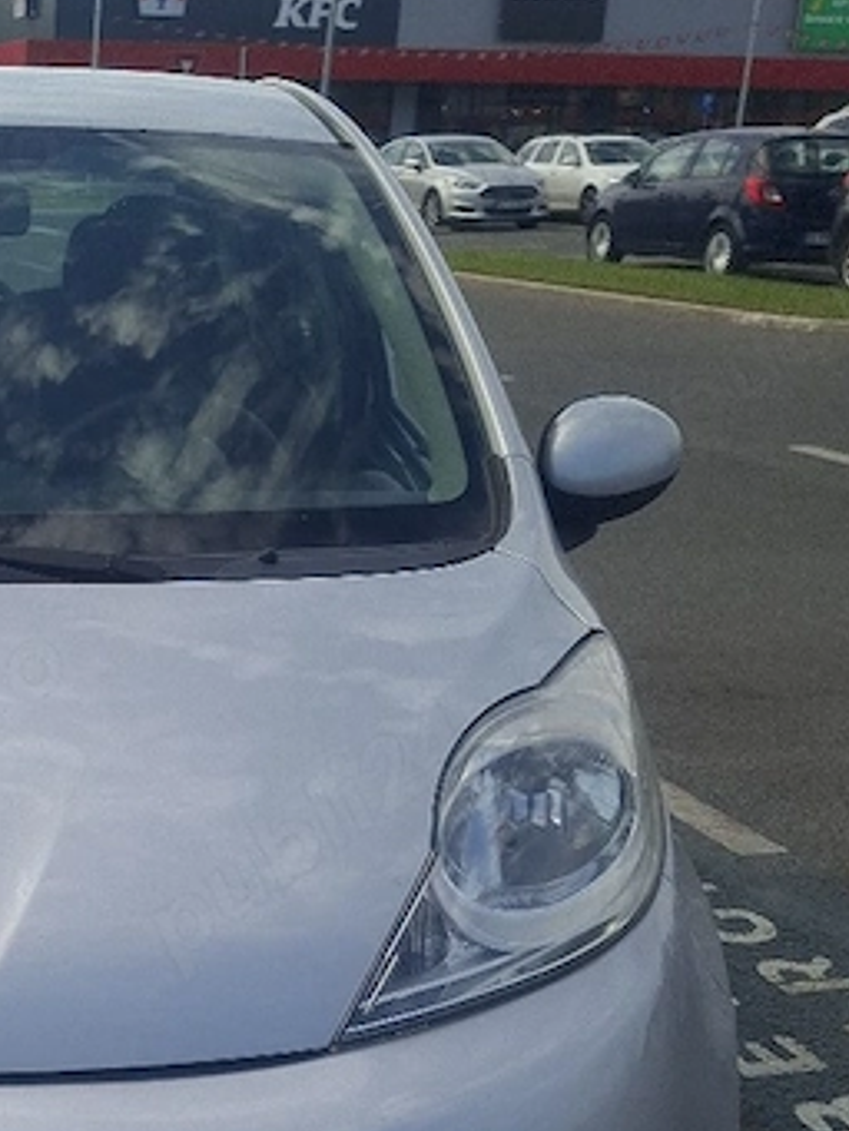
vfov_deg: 34.6
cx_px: -20
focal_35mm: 54
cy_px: 876
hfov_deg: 25.6
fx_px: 1765
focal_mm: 5.54
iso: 50
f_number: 1.8
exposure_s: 1/1250
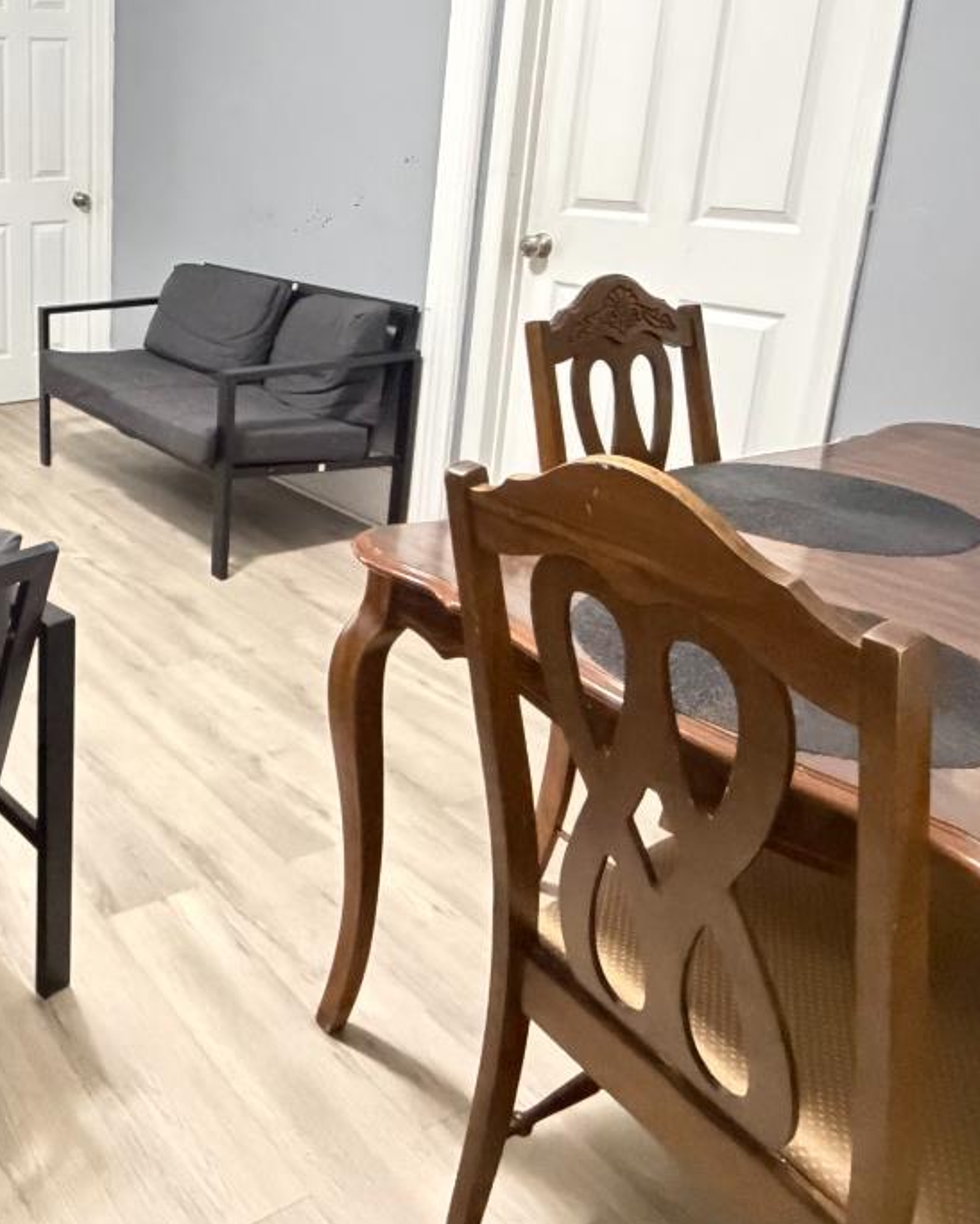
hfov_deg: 42.4
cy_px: 404
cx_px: 16
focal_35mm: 30
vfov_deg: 57.4
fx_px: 1087
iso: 1600
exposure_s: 1/30
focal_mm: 2.22
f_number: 2.2
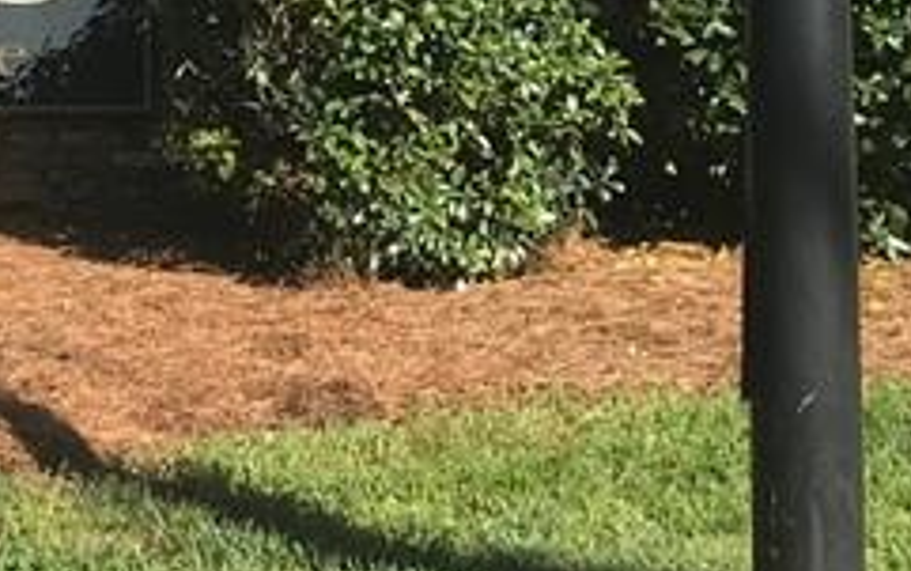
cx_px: -19
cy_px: -193
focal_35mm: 126
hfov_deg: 16.2
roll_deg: +0.6
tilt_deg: +1.9
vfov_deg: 10.2
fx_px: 3130
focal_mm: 3.99
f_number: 1.8
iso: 20
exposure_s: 1/1277
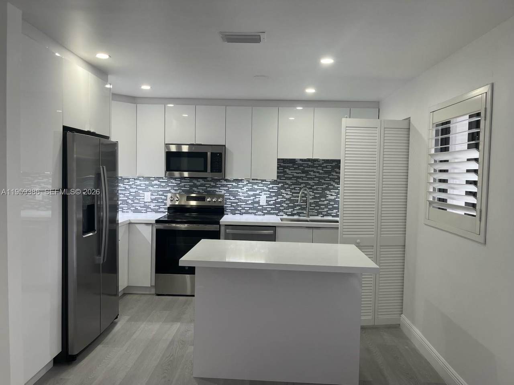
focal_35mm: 26
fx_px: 386
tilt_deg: -2.3
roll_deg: -1.1
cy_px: 192
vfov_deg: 53.1
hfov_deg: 67.3
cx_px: 257
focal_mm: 5.1
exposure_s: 1/120
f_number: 1.6
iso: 80
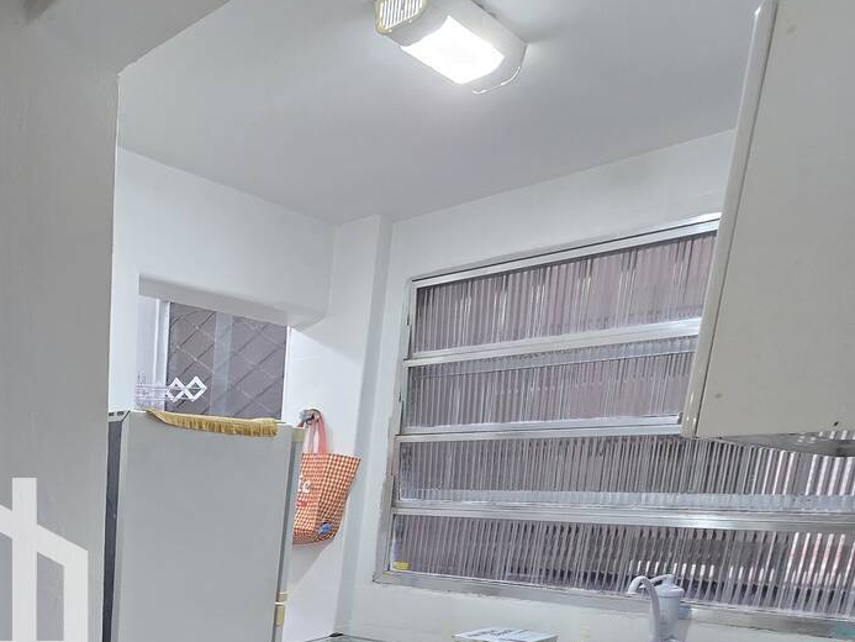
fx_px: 667
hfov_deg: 51.4
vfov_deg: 43.4
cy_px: 654
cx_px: -12
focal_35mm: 27
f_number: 2.2
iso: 200
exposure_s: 1/60
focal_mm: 2.2
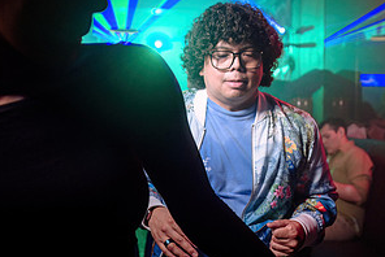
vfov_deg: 28.7
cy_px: 151
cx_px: 224
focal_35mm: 47
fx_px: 503
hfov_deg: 41.7
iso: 800
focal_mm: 24
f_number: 2.8
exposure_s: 1/50
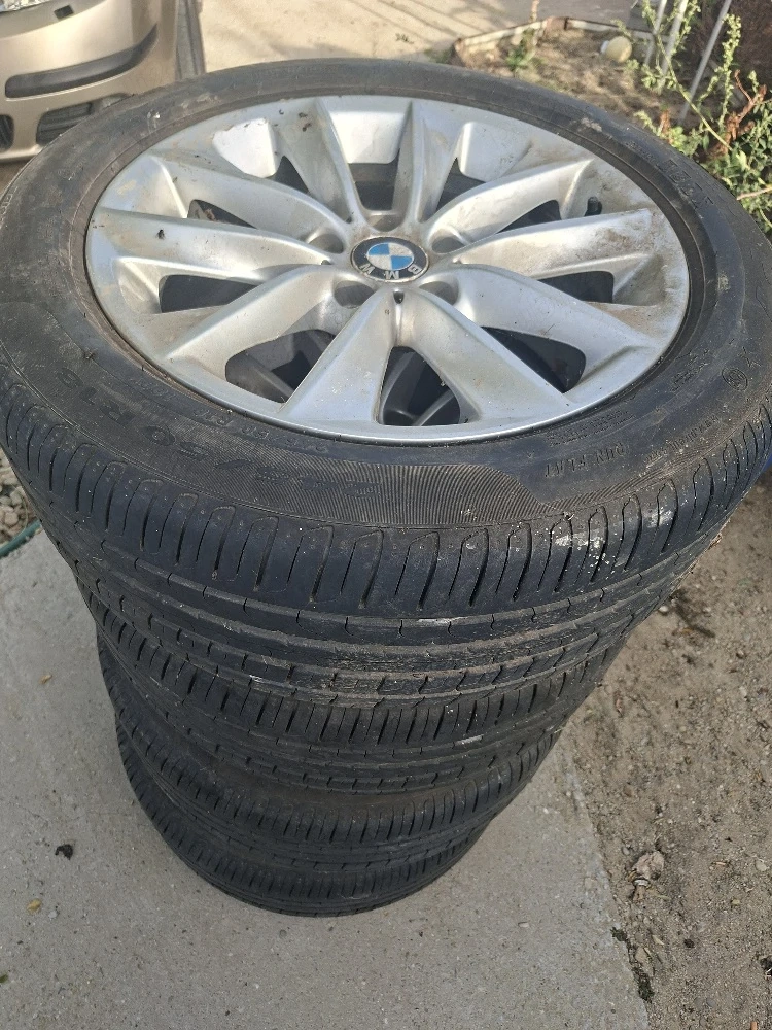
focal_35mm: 23
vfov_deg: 73.9
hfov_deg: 58.9
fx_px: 684
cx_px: 386
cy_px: 515
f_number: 1.8
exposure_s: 1/400
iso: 50
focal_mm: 5.54
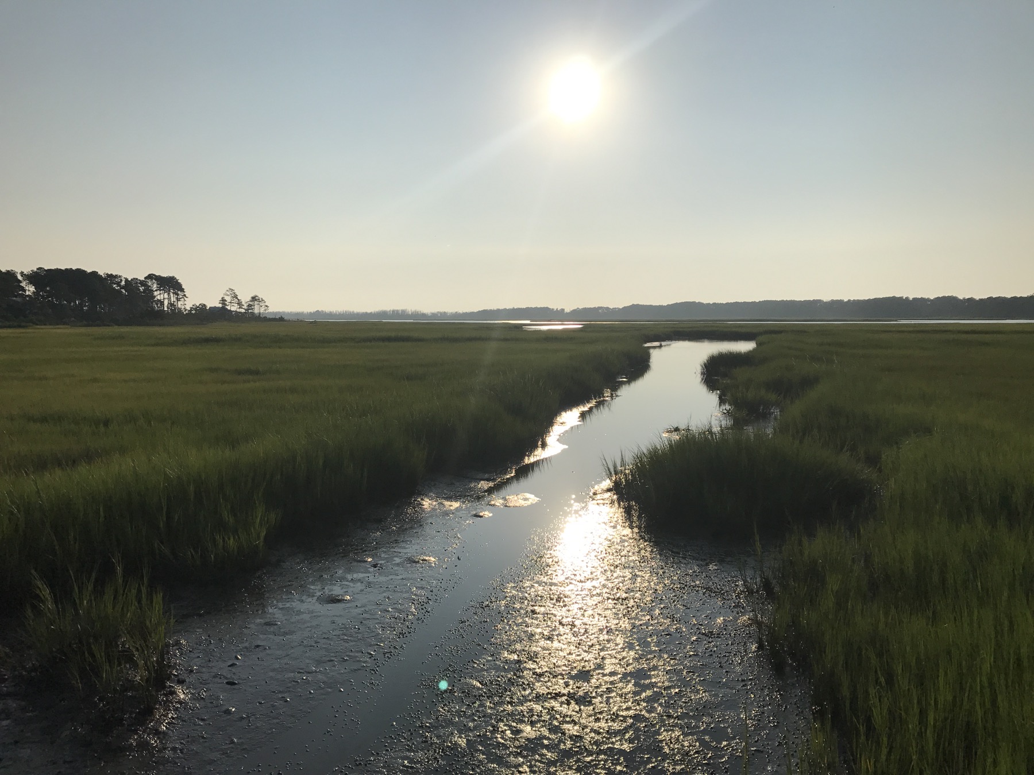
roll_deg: +0.1
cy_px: 388
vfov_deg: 49.7
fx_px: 836
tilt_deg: -4.5
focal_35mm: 28
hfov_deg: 63.4
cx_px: 517
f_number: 1.8
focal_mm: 3.99
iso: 20
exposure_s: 1/12048
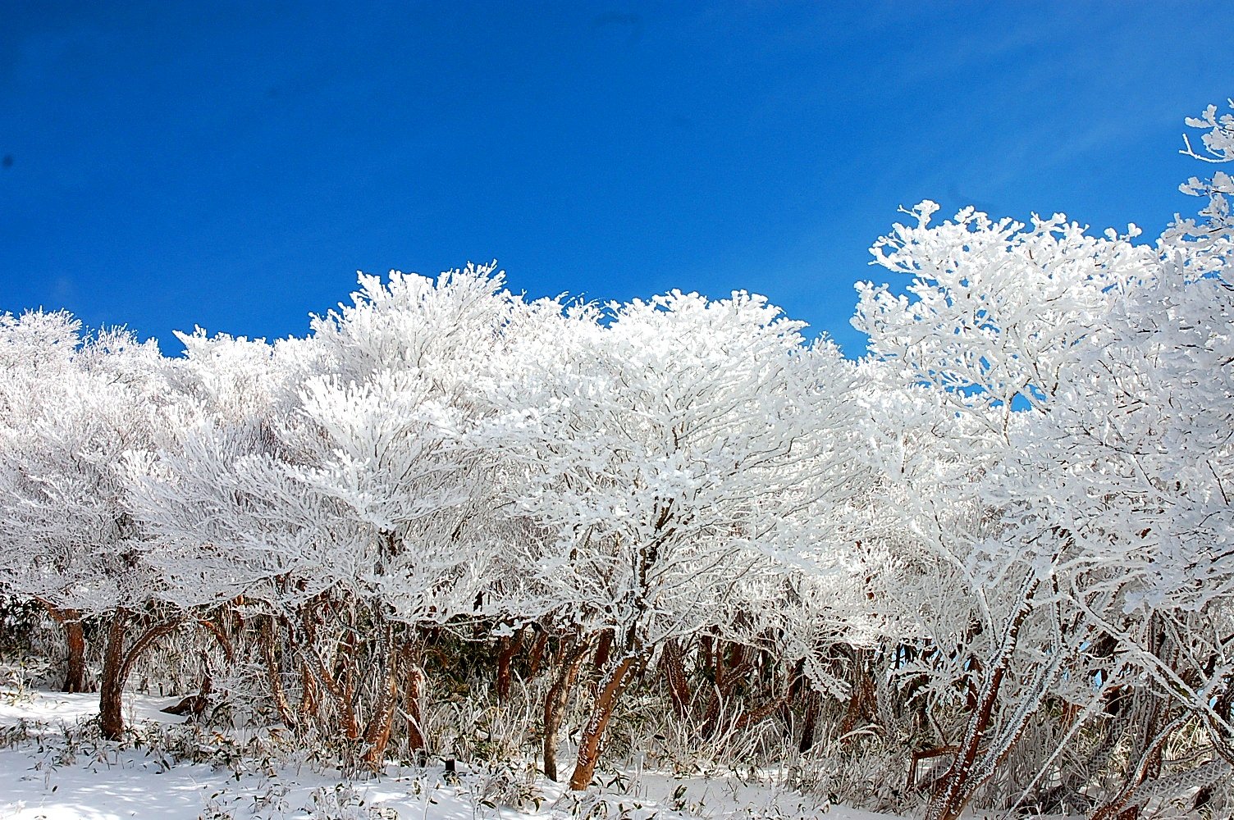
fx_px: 1387
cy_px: 410
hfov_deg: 48.0
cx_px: 617
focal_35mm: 40
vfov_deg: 33.0
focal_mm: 27
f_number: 9.5
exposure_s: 1/350
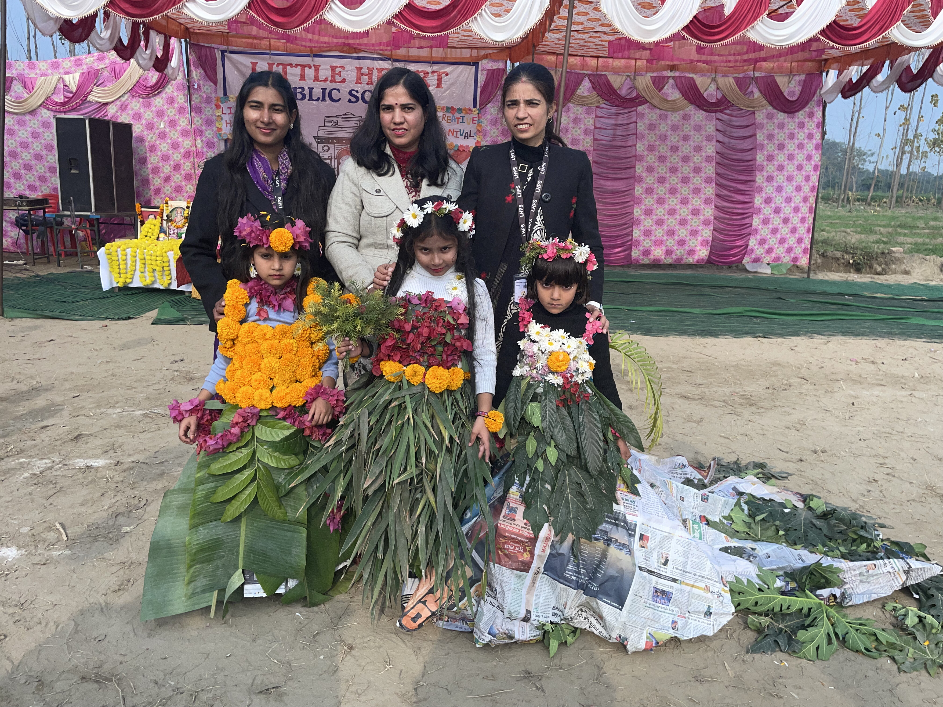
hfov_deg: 67.3
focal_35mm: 26
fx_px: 708
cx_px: 472
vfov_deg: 53.1
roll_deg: -1.0
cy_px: 354
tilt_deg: -12.5
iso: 32
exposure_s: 1/3205
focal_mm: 4.2
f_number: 1.6
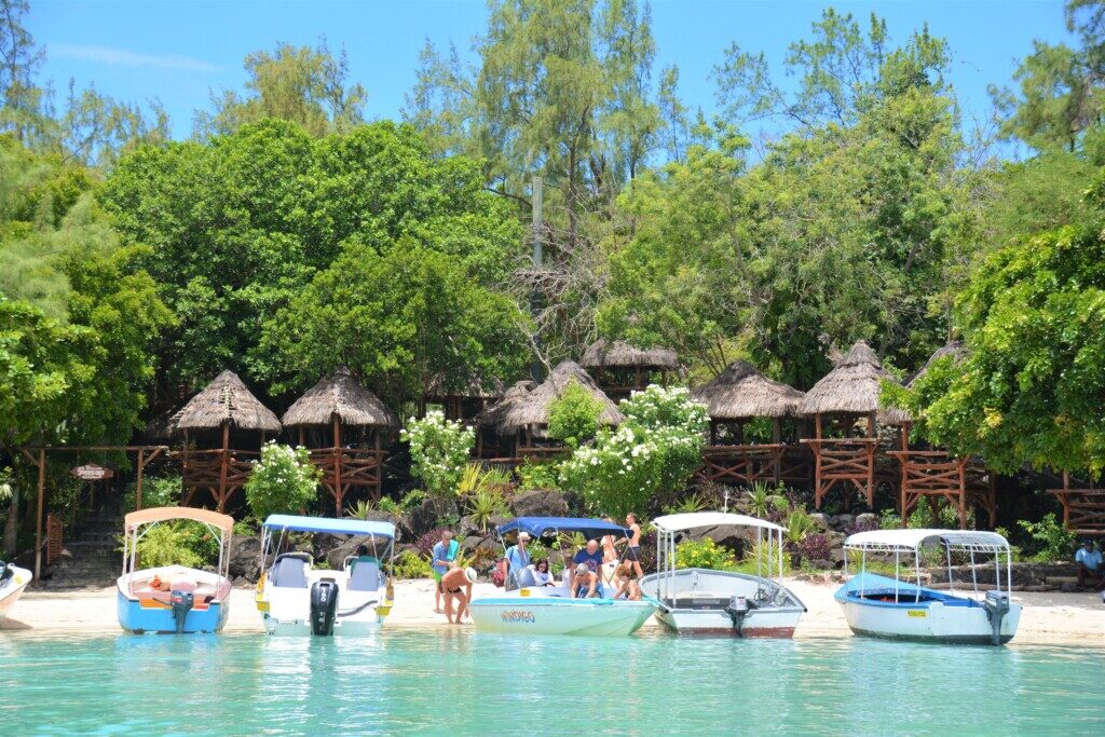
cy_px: 368
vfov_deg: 16.6
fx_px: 2532
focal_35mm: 82
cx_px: 552
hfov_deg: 24.6
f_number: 8
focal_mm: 55
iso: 100
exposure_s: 1/250
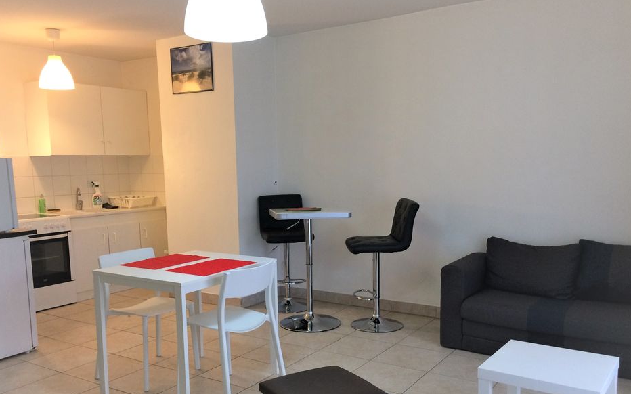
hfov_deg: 58.1
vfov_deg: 38.1
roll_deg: +2.5
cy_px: 239
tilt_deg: -8.0
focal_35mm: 33
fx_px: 567
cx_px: 301
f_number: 2.2
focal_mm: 4.15
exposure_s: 1/33
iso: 80
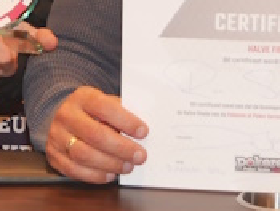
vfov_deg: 5.2
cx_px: -94
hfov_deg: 6.9
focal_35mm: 285
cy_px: -172
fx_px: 2310
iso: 800
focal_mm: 25
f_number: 4.5
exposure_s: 1/60
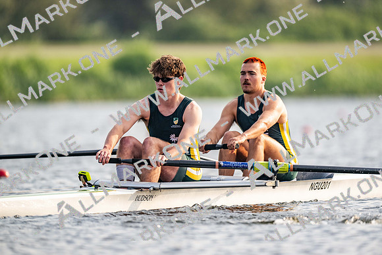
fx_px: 6368
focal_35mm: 600
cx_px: 191
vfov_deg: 2.3
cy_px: 128
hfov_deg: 3.4
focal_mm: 600
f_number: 4
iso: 360
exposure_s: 1/2500
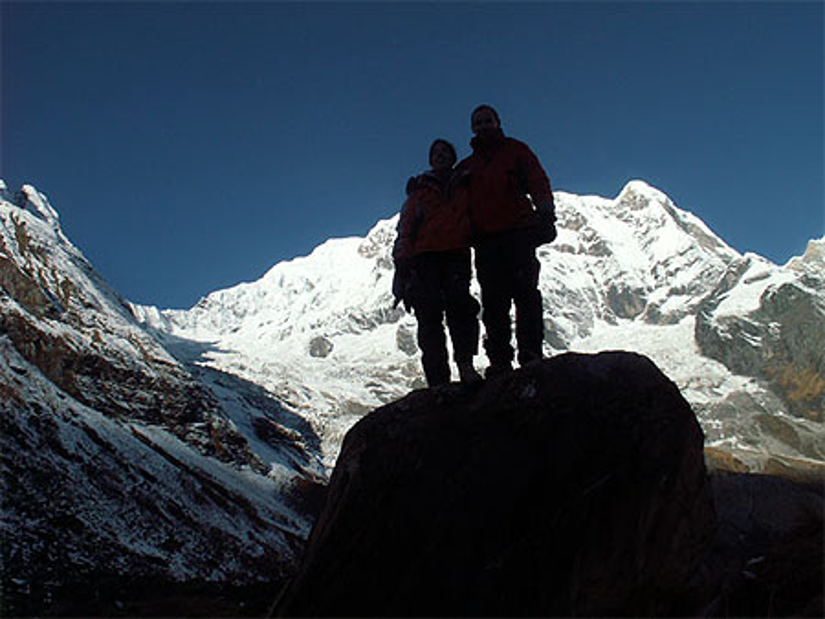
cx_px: 412
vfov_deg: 40.7
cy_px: 310
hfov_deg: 52.6
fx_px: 835
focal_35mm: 35
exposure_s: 1/250
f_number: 8
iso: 50
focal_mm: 5.86
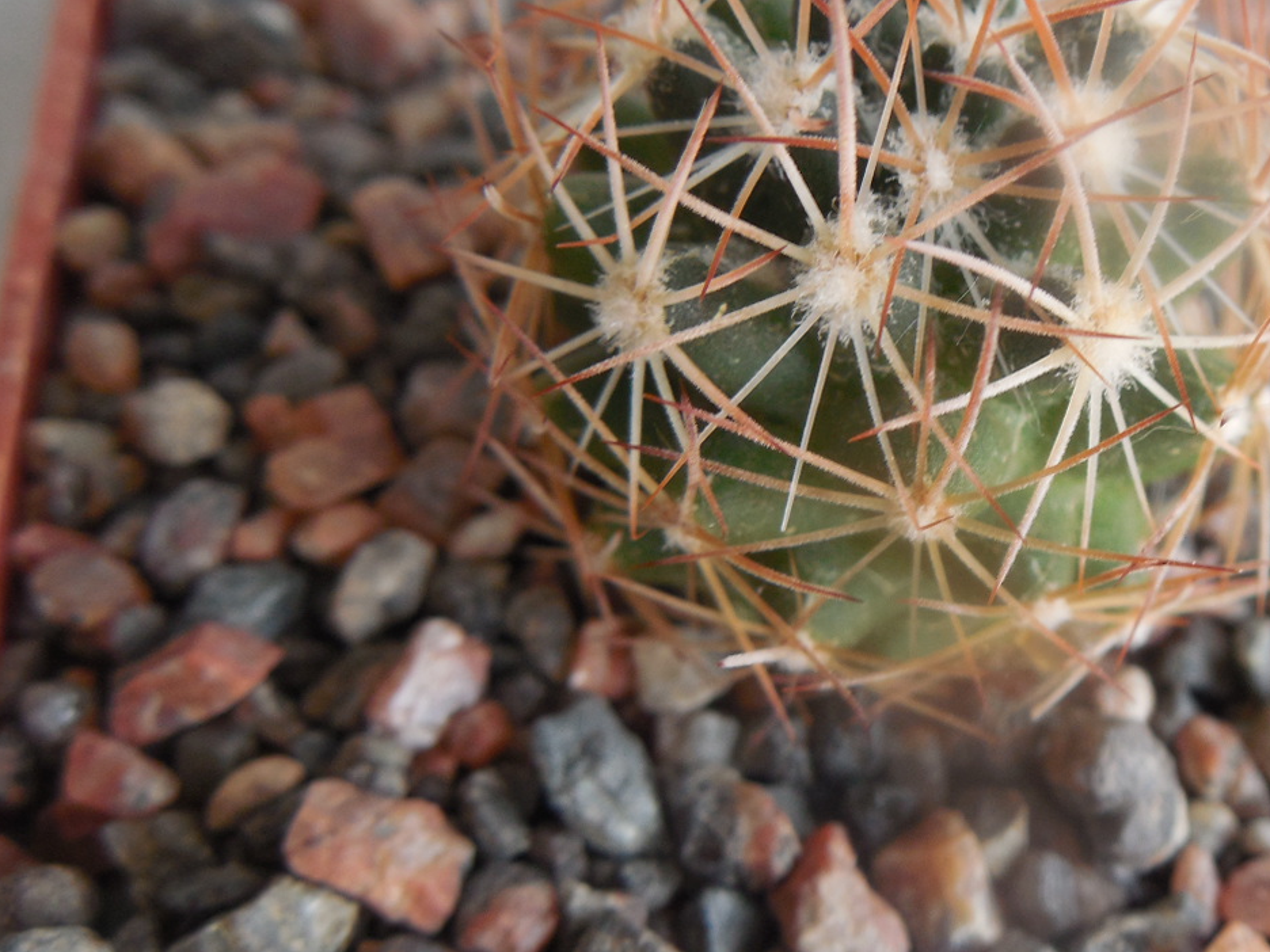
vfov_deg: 27.5
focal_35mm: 53
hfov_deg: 34.8
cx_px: 1047
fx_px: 1944
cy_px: 400
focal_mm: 5.6
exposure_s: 1/30
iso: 140
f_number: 3.6
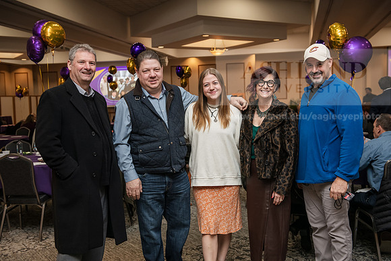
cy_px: 130
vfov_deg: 30.5
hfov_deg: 44.5
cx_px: 196
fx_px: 478
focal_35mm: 44
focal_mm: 44
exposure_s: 1/200
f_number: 3.5
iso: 1600
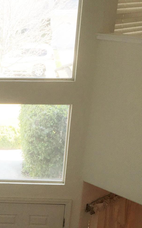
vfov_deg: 31.1
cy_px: 202
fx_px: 390
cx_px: -15
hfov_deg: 19.7
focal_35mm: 63
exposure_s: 1/120
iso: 32
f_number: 2.2
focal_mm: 4.15
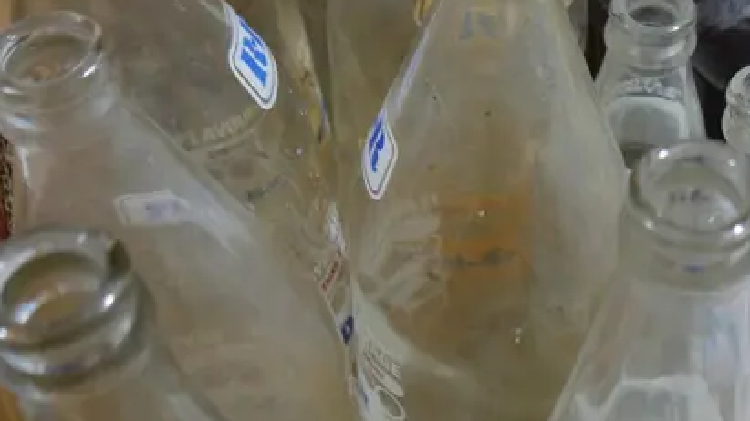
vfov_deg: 15.8
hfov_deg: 26.0
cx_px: 803
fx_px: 1511
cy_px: 116
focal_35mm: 76
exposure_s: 1/60
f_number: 3.5
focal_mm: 14
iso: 320
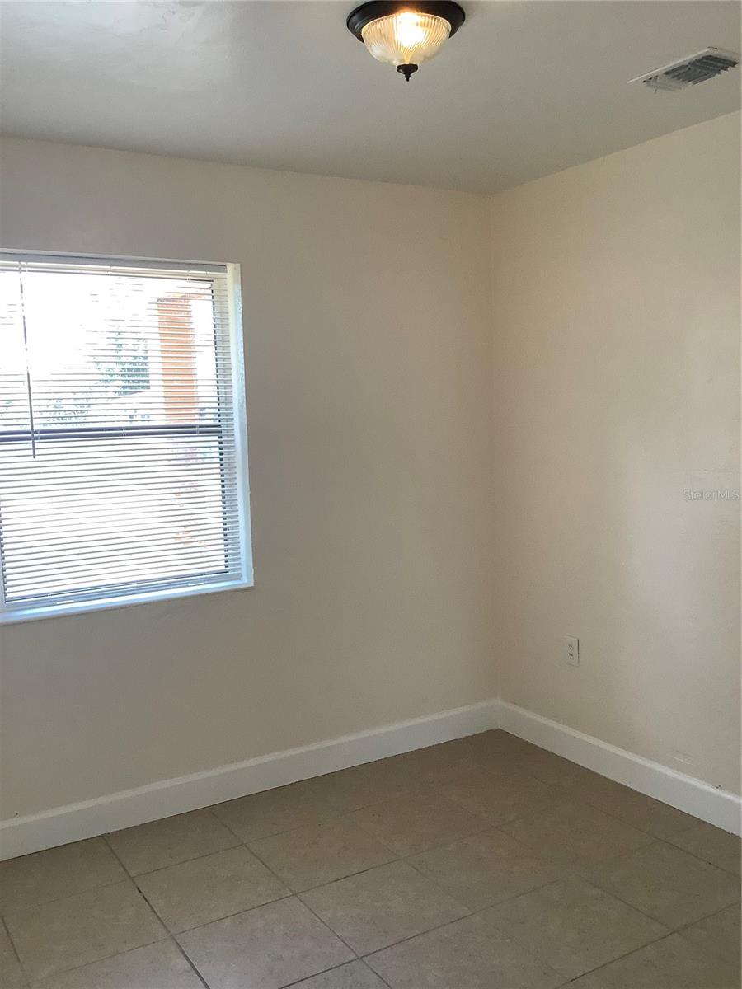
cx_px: 371
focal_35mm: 31
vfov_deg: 58.4
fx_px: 886
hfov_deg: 45.4
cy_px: 494
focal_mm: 3.3
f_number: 2.4
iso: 64
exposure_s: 1/120
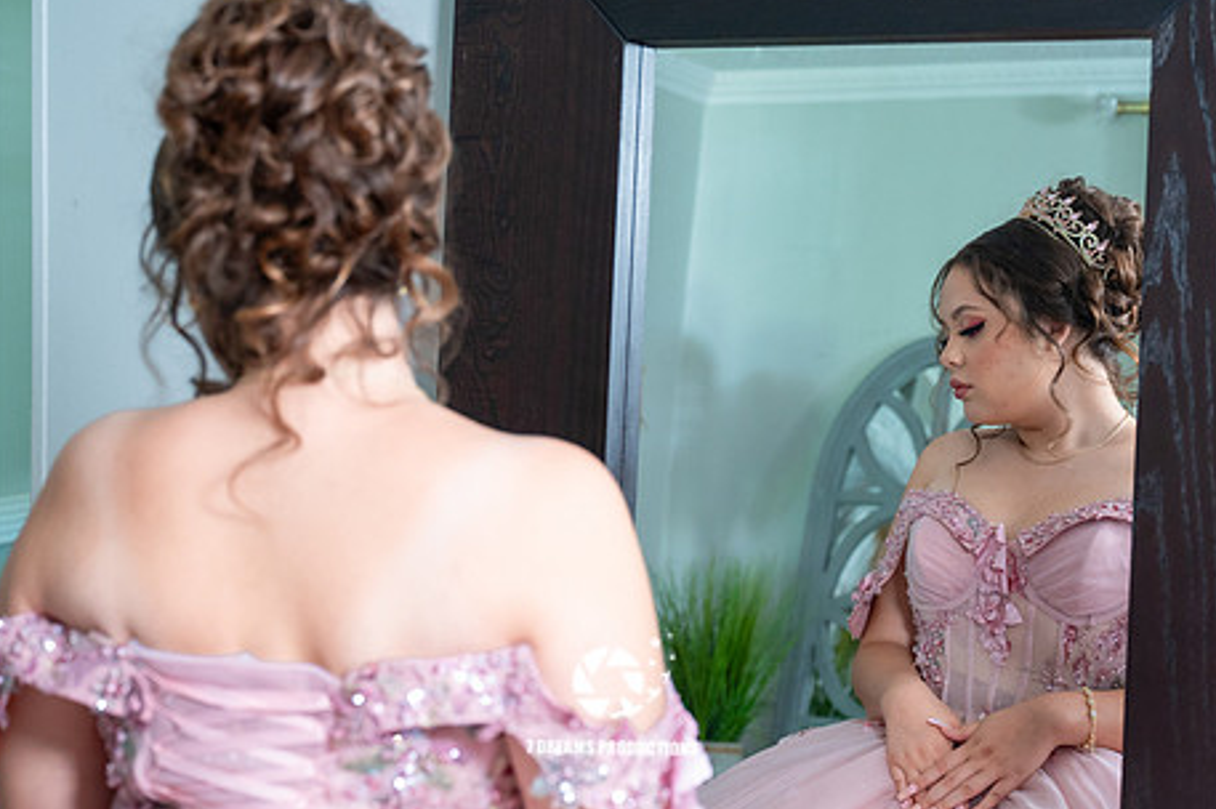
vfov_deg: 17.0
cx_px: 626
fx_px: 2700
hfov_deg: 25.4
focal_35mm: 80
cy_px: 324
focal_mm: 60
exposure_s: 1/60
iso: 2000
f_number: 4
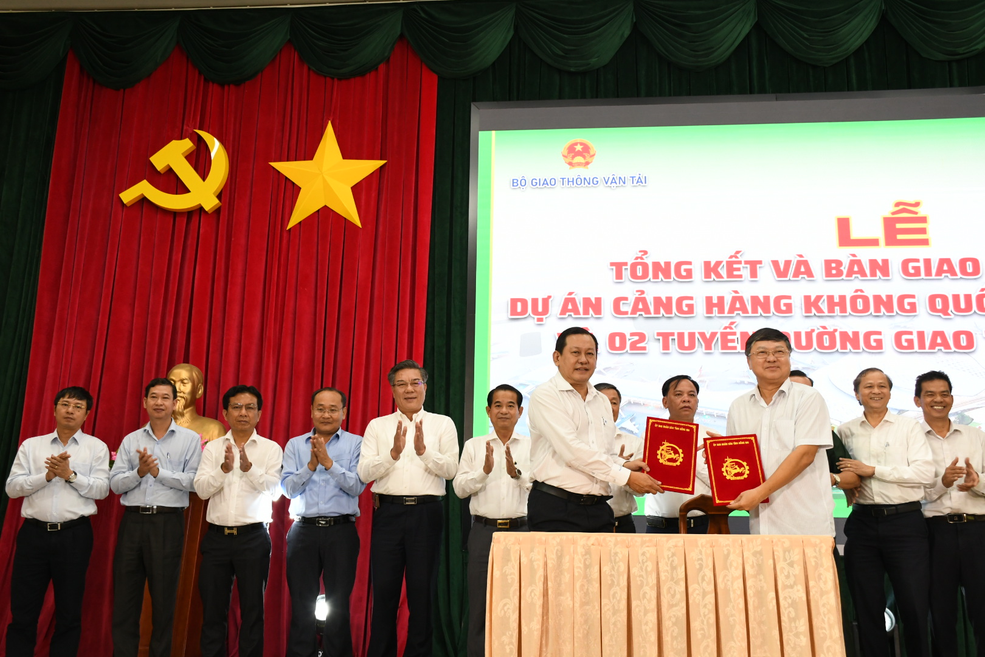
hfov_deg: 53.1
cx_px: 492
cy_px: 328
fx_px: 985
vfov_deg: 36.9
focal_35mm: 36
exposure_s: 1/125
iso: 1250
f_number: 5.6
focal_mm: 24
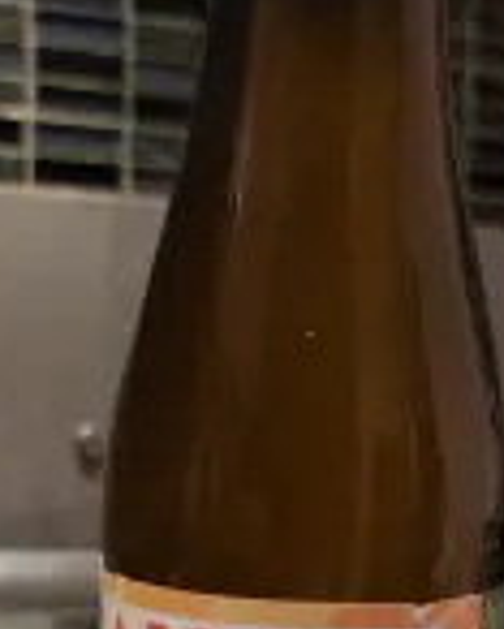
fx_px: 1192
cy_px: 642
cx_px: 250
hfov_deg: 23.9
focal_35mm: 64
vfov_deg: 27.7
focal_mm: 5.23
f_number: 1.8
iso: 640
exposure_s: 1/25
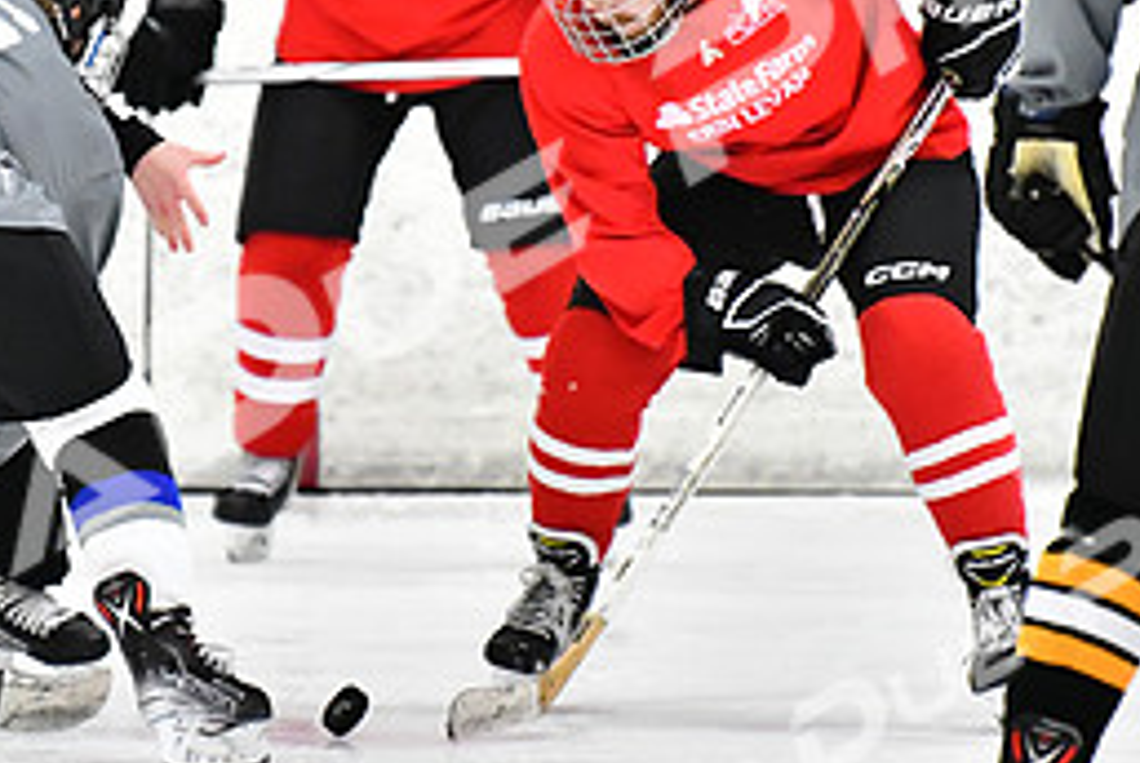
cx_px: 408
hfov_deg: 3.0
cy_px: 251
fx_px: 21431
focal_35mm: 676
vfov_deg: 2.0
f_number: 2.8
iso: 5000
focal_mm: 200
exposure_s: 1/1250
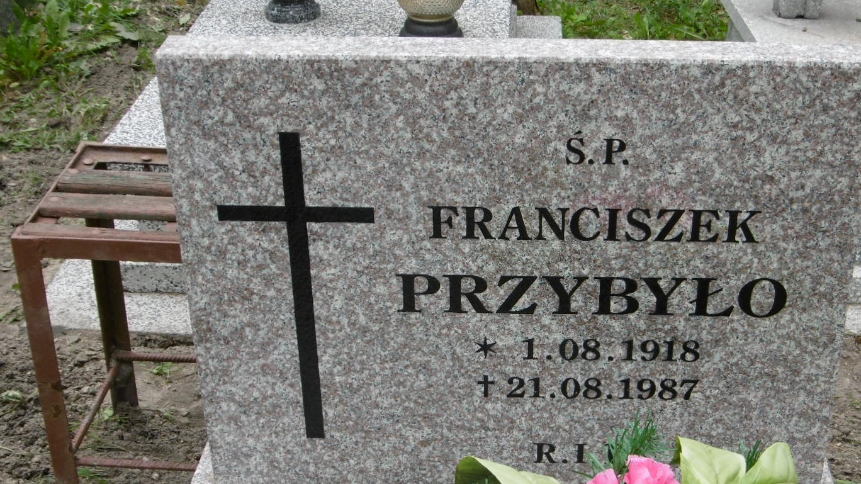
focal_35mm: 62
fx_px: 1415
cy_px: 290
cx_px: 522
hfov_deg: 33.7
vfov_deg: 19.4
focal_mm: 6.8
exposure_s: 1/160
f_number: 3.7
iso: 100
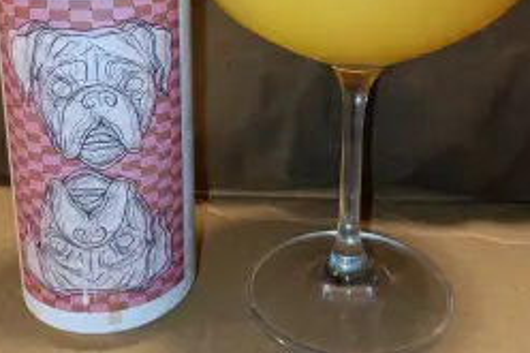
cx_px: 271
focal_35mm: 42
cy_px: 28
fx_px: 618
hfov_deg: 46.4
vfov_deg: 30.3
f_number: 1.7
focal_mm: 4.71
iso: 400
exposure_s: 1/25
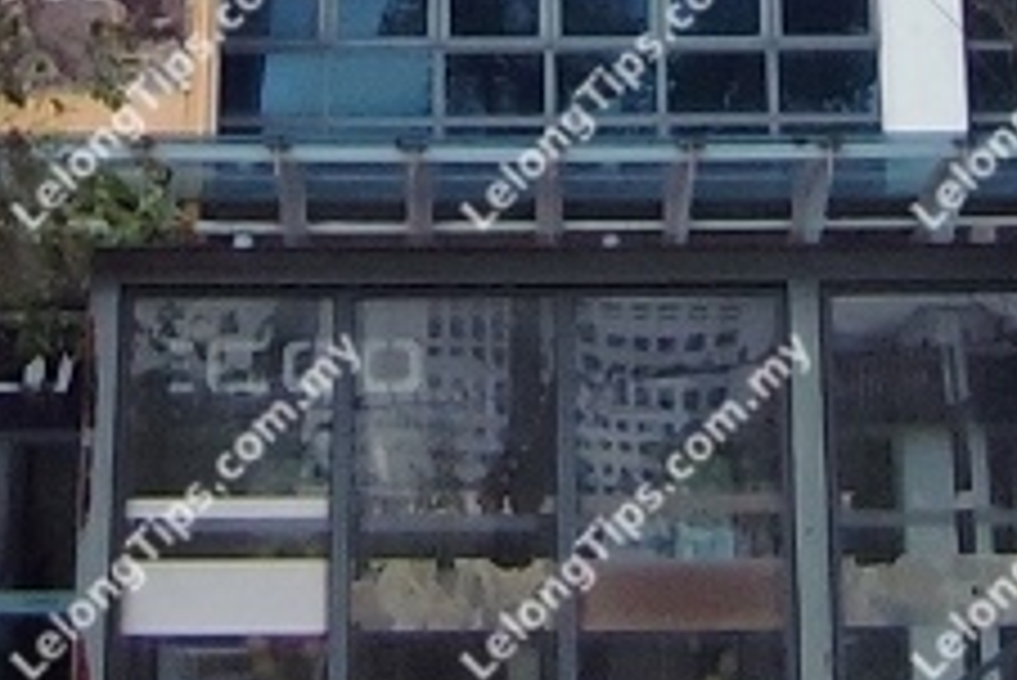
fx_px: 3166
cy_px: -1205
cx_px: 680
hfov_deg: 18.2
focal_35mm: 112
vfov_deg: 9.9
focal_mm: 1.65
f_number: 2.2
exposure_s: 1/3252
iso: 50
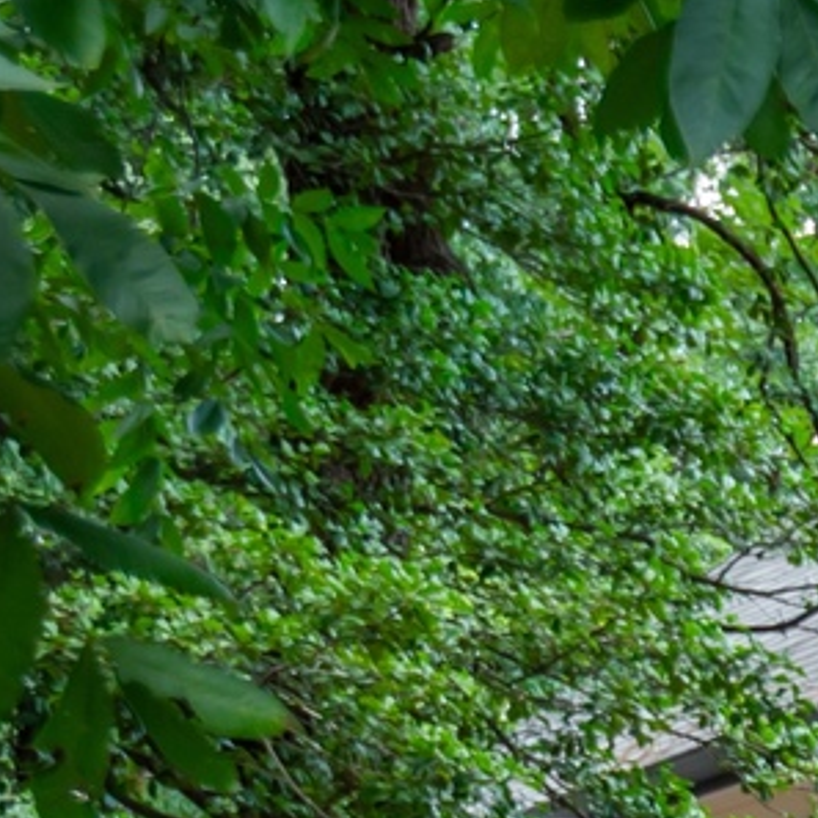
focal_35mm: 200
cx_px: 2567
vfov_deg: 8.3
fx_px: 5347
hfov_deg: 7.5
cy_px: 1675
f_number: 4
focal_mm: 35
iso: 125
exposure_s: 1/100
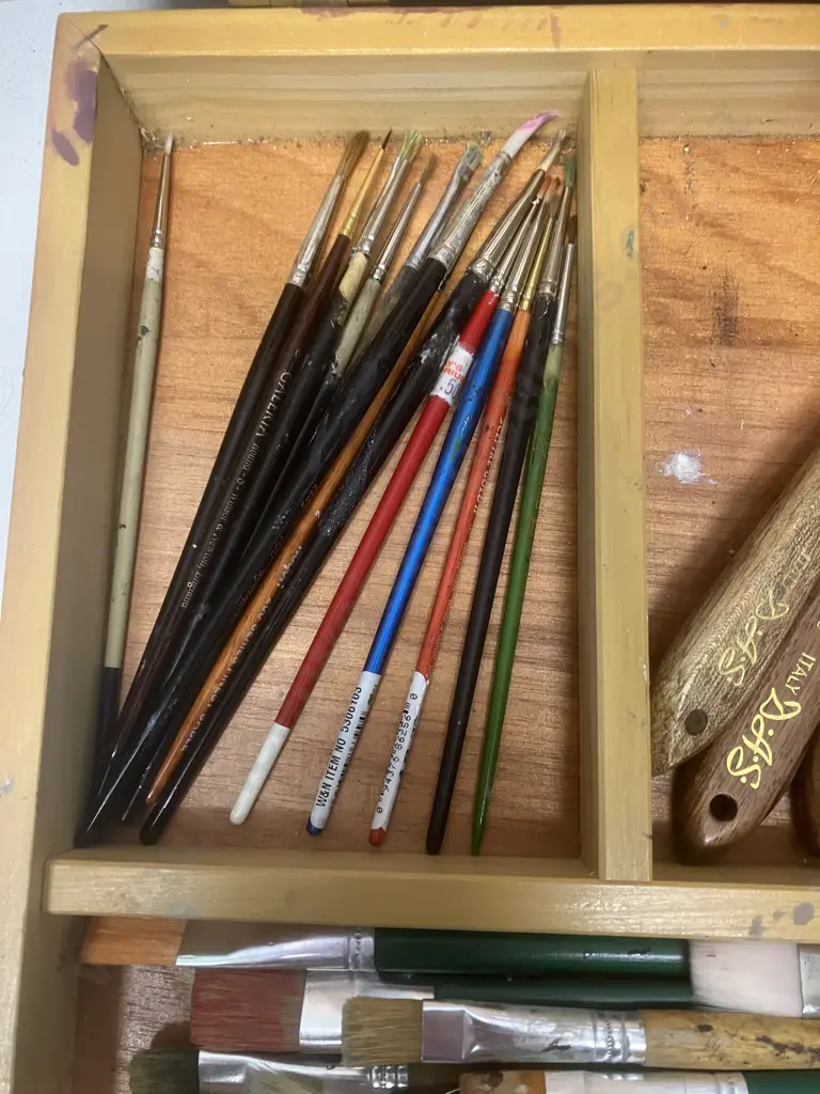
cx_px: 410
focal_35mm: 28
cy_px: 547
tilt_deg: -78.7
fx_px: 884
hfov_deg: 49.7
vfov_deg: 63.4
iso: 200
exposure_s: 1/50
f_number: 1.8
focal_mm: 3.99
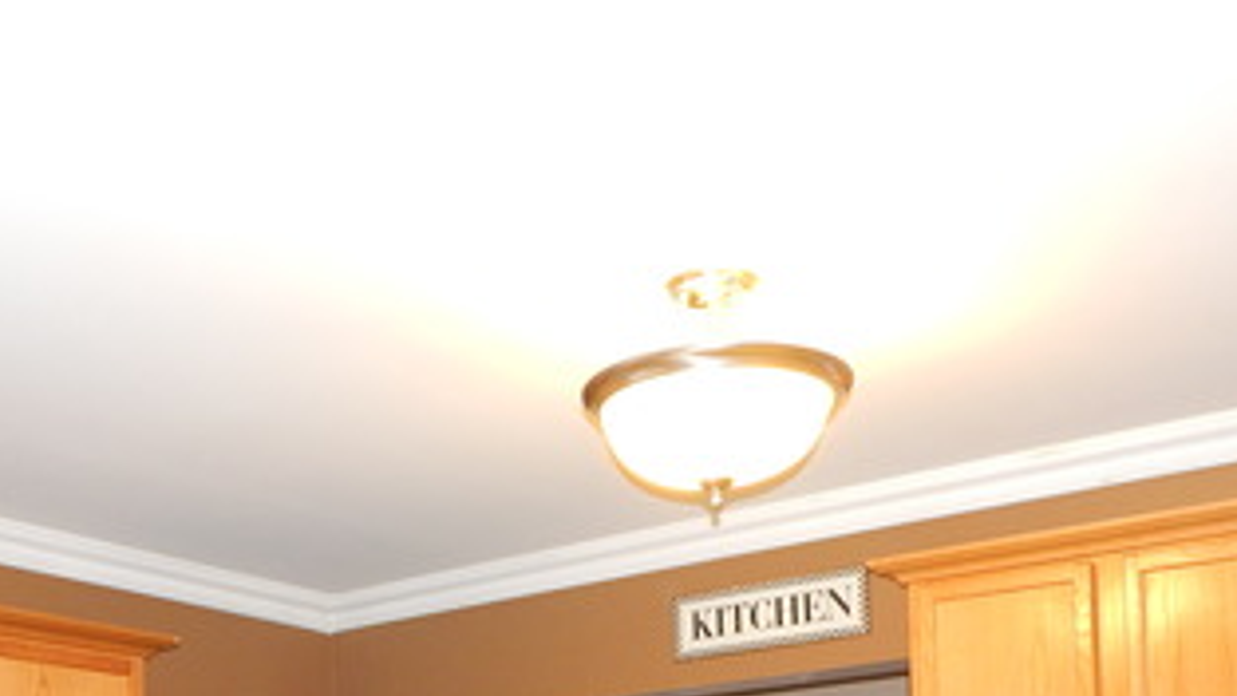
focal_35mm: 49
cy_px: 834
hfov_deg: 41.6
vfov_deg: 22.5
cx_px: 427
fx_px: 1607
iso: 250
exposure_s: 1/30
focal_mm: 4
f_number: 3
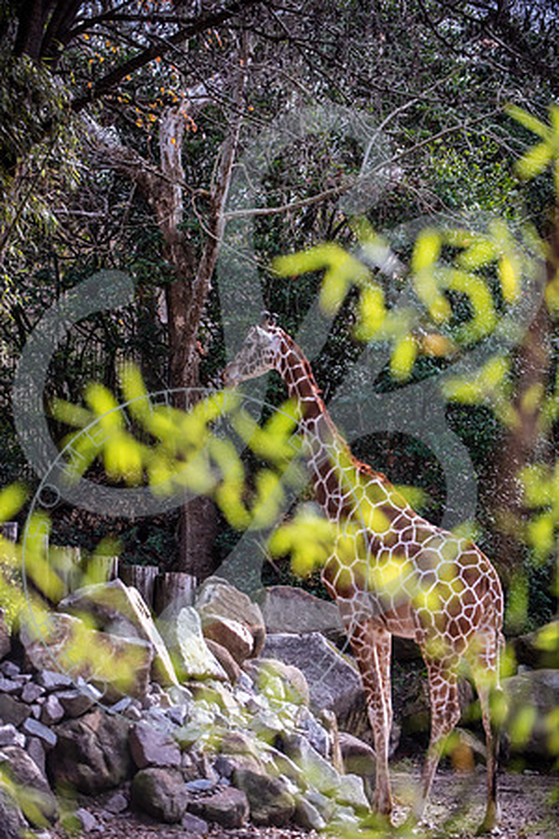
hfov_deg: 11.4
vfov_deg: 17.1
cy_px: 420
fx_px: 2795
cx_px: 280
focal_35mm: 120
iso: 200
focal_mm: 120
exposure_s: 1/1600
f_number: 2.8
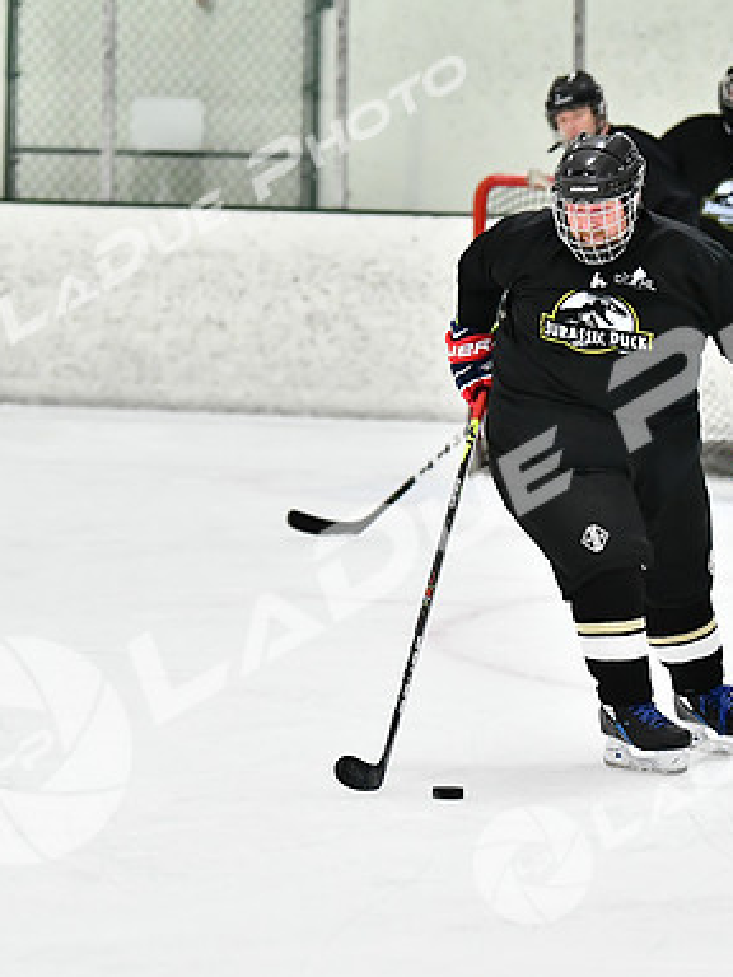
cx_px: 468
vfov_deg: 7.0
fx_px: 7990
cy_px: 490
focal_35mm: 283
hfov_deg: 5.3
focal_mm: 130
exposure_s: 1/1250
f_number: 2.8
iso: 5000
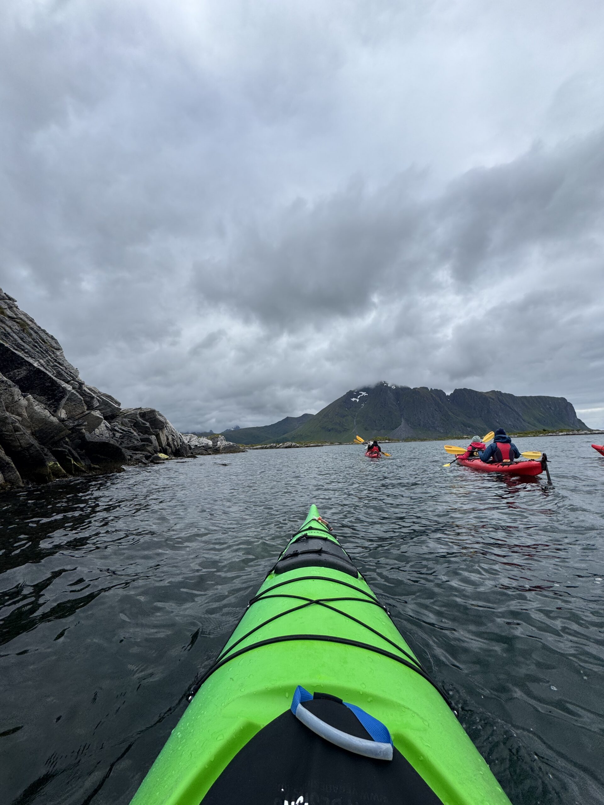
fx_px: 326
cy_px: 402
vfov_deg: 102.1
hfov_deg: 85.7
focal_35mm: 14
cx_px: 302
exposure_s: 1/1748
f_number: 2.2
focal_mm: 2.22
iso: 50
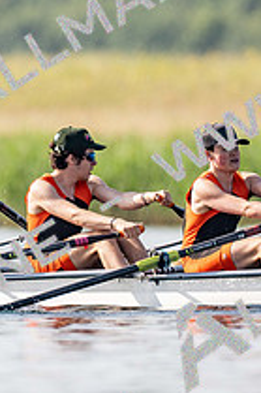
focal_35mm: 1664
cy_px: 213
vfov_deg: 1.2
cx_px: 15
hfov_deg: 0.8
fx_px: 18125
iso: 220
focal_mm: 600
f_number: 5
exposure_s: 1/2500
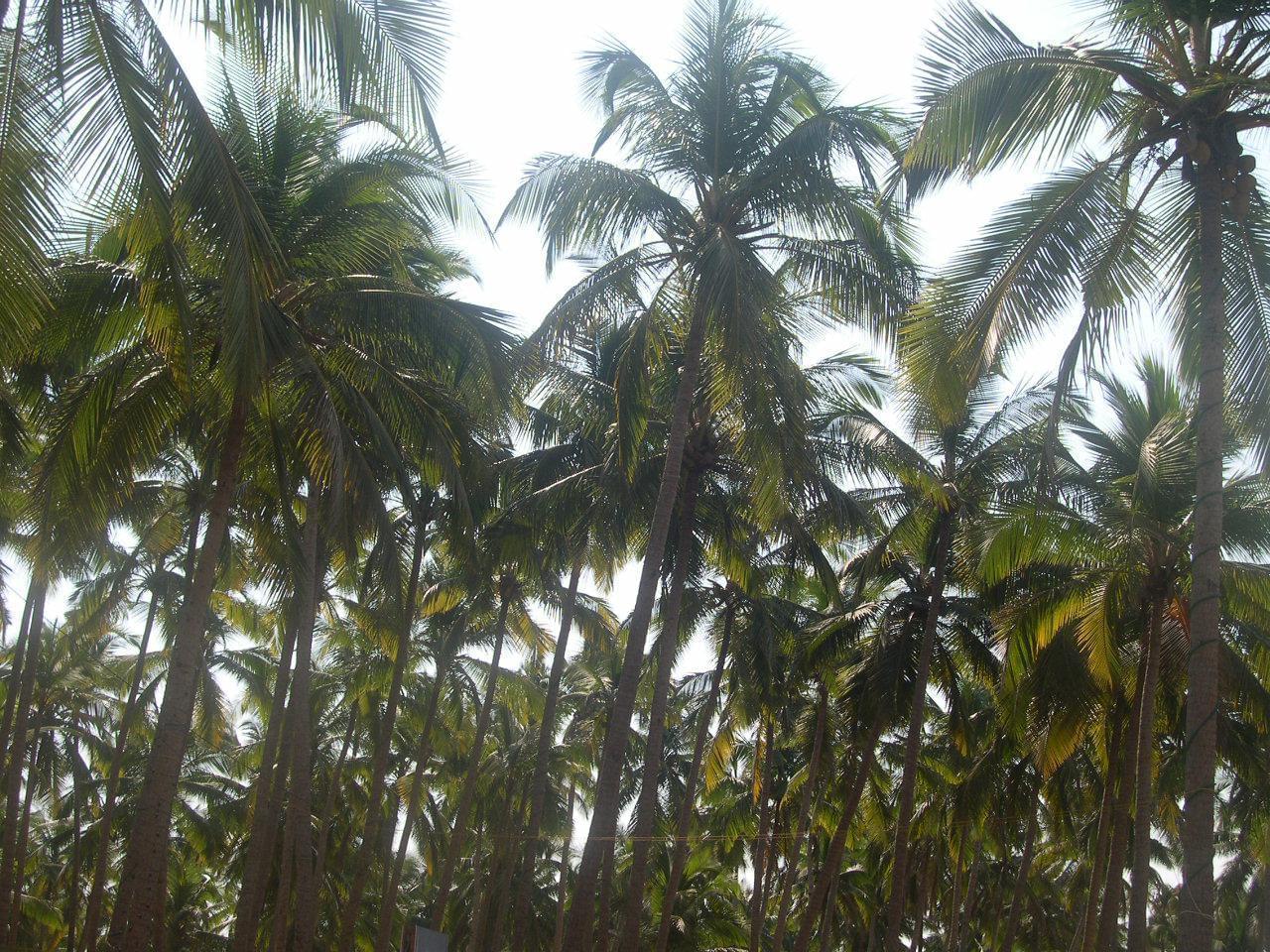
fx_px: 1724
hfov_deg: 40.4
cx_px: 635
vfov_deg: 30.9
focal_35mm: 47
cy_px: 476
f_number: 8.4
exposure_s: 1/136
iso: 100
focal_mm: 10.1
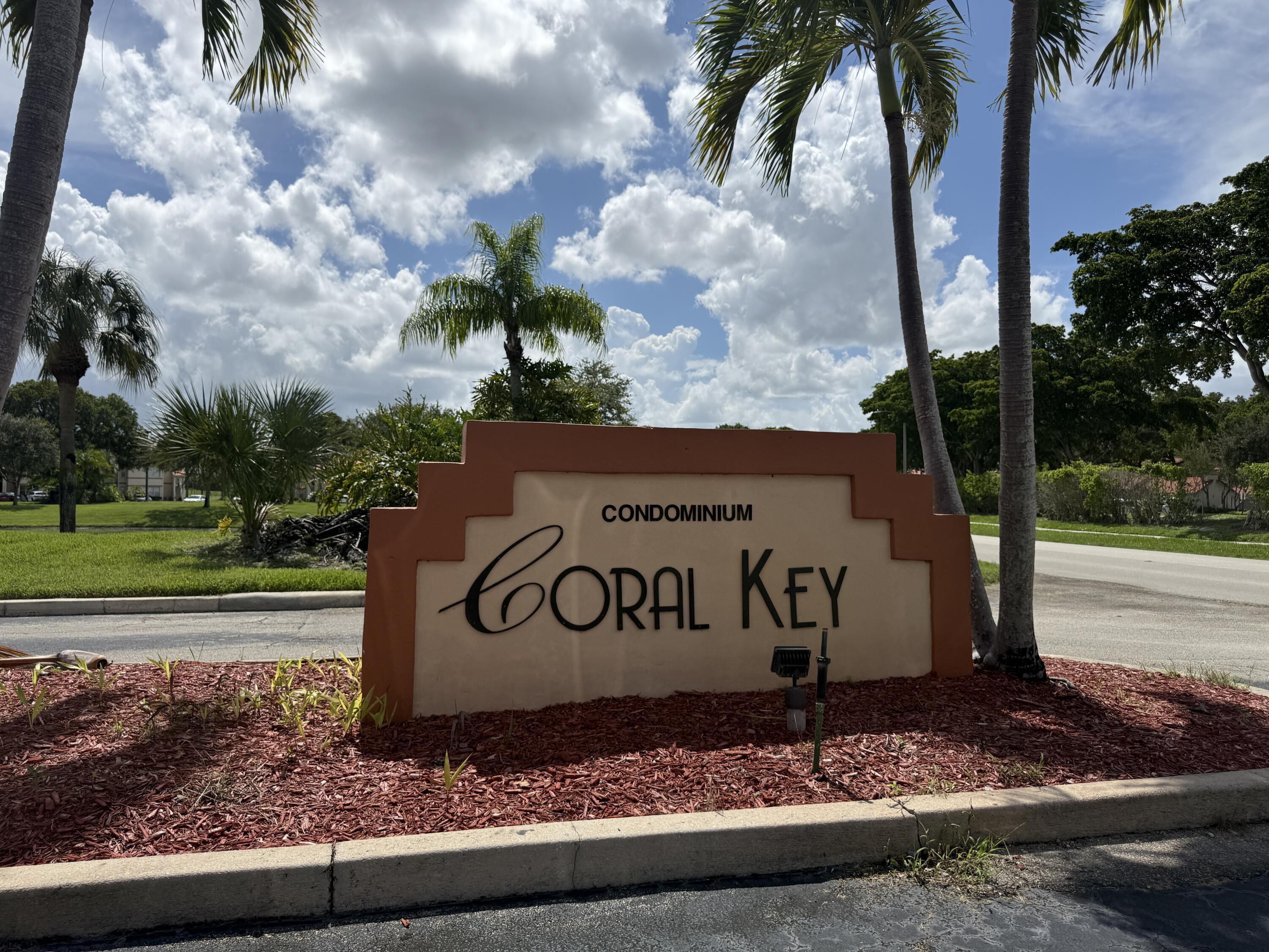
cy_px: 476
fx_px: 880
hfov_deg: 71.6
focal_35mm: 24
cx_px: 634
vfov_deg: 56.8
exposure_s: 1/11905
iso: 80
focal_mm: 6.76
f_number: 1.78
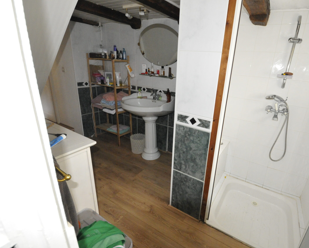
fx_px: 155
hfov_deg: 88.5
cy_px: 124
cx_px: 185
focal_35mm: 17
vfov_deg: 77.0
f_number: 6.3
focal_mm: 10
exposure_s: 1/60
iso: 3200
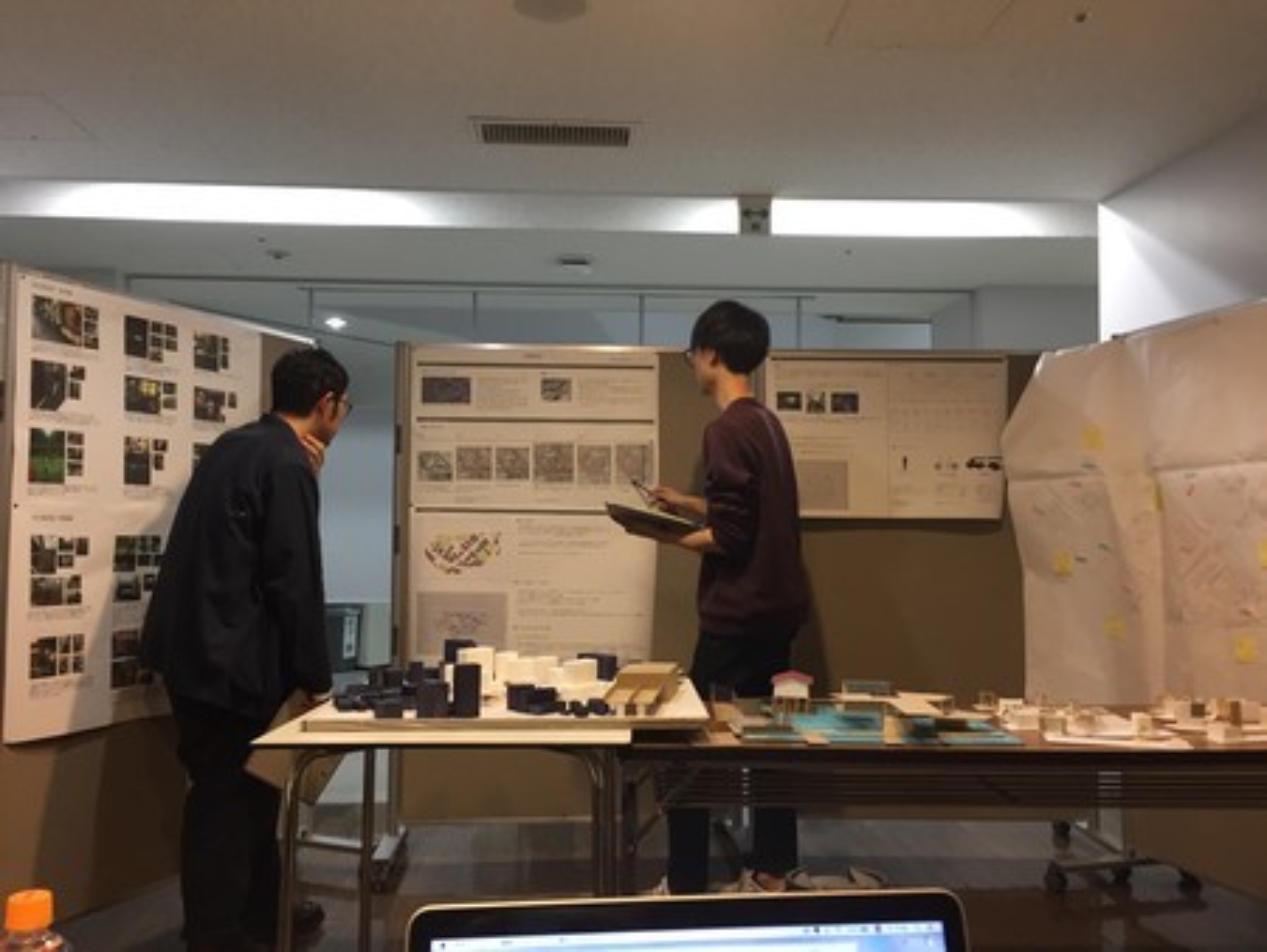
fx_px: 1062
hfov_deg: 61.6
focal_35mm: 29
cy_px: 476
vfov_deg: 48.3
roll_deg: +0.6
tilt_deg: +2.0
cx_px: 634
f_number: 2.2
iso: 80
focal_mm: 4.15
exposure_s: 1/30
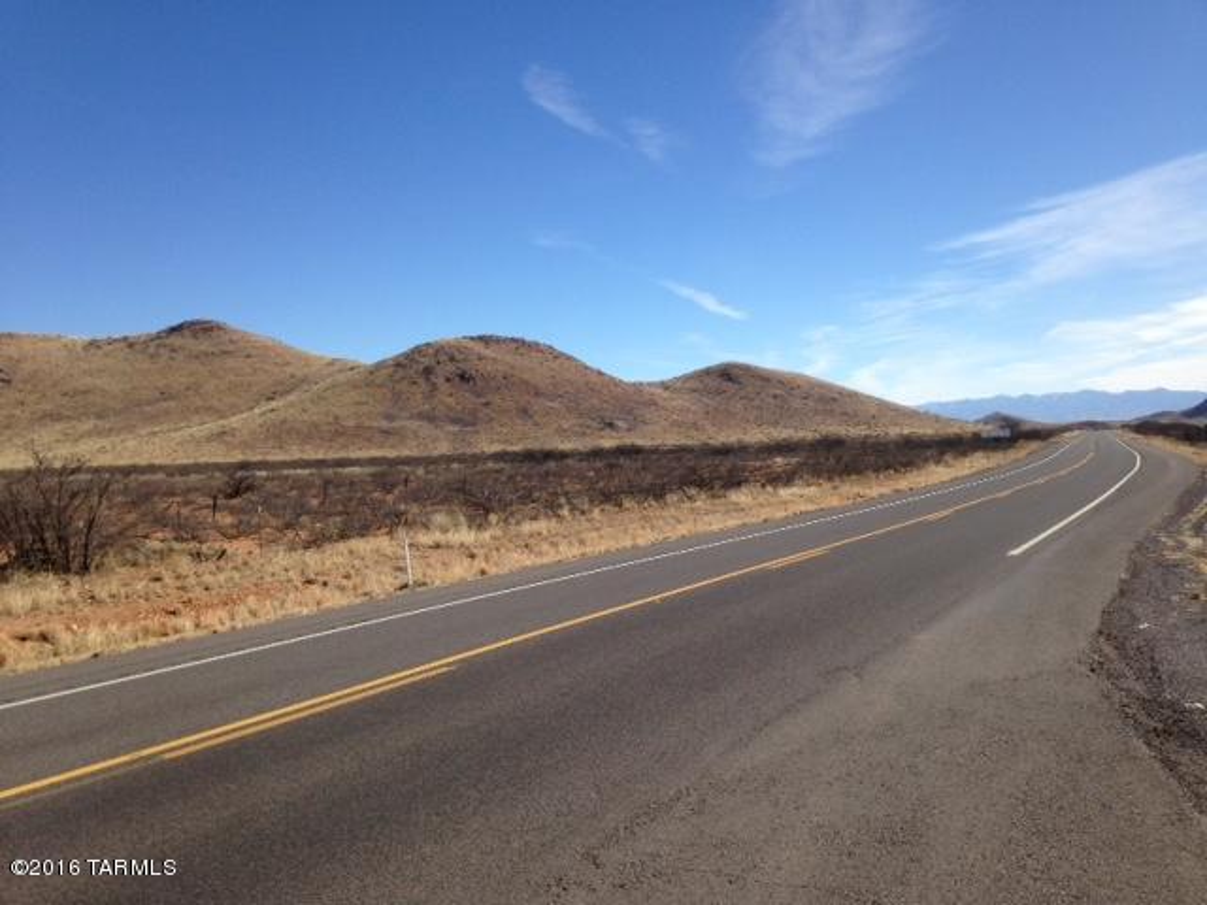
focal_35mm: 33
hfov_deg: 55.4
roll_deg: +1.4
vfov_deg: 42.9
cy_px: 452
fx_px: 1151
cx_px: 604
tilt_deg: -2.1
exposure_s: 1/1869
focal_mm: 4.12
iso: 50
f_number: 2.4
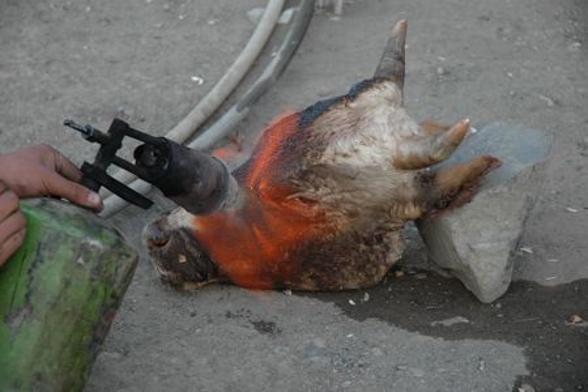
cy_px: 196
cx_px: 294
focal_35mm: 105
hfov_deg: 19.5
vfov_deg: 13.0
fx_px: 1715
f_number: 4.5
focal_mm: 70
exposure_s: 1/50
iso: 400
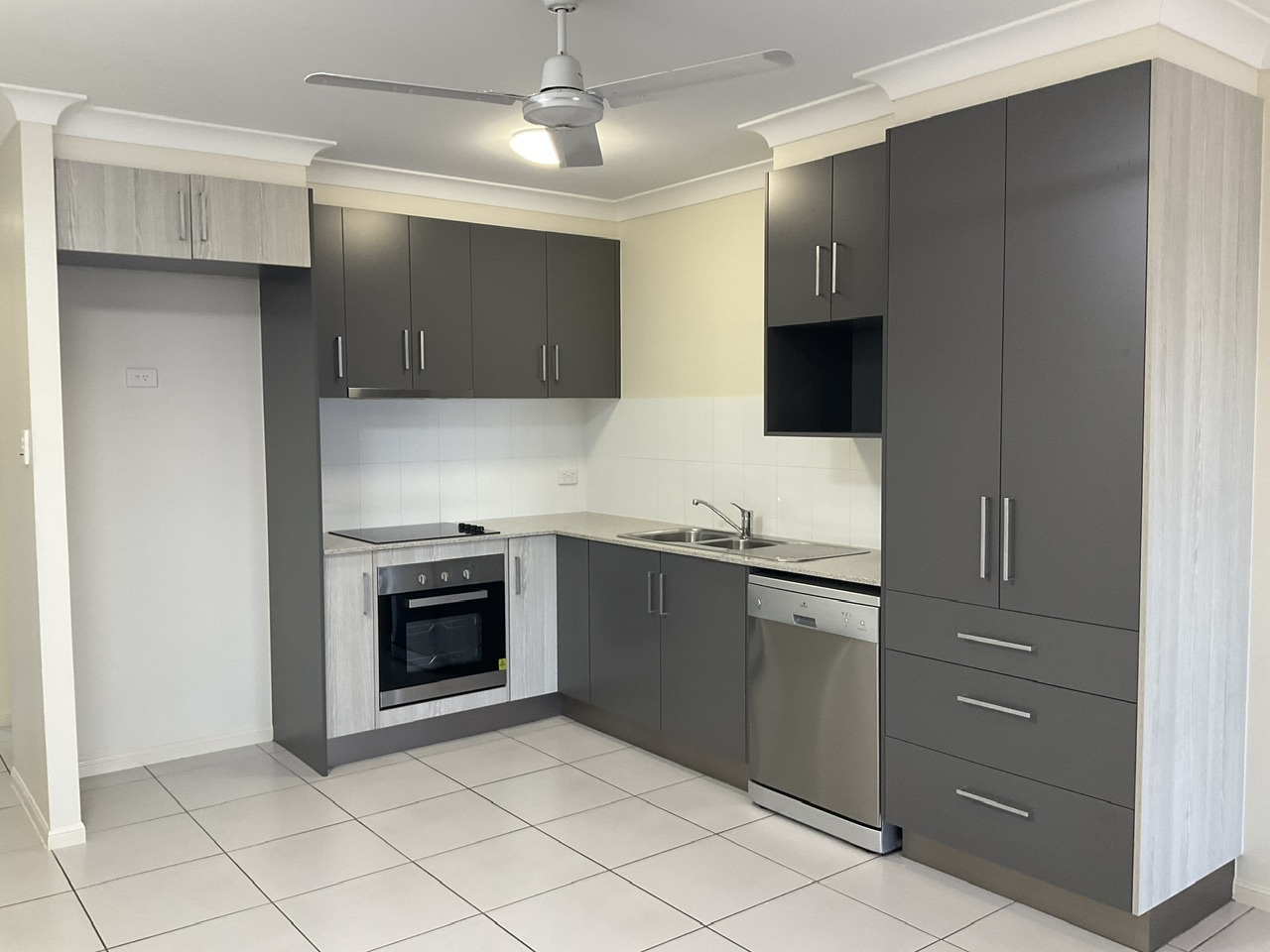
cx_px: 635
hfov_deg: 61.7
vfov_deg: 48.2
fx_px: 1064
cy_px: 476
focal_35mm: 29
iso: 125
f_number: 1.8
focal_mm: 3
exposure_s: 1/50
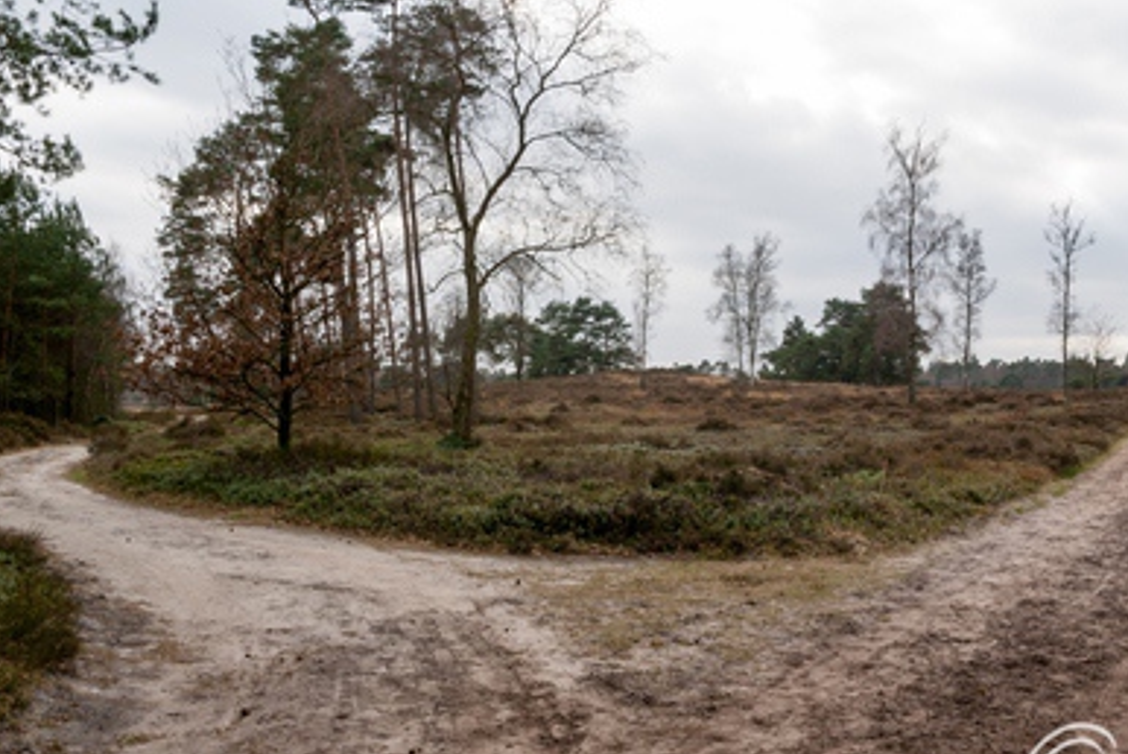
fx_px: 1097
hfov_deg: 54.2
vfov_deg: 37.9
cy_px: 367
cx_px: 649
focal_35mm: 35
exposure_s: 1/80
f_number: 10
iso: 100
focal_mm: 18
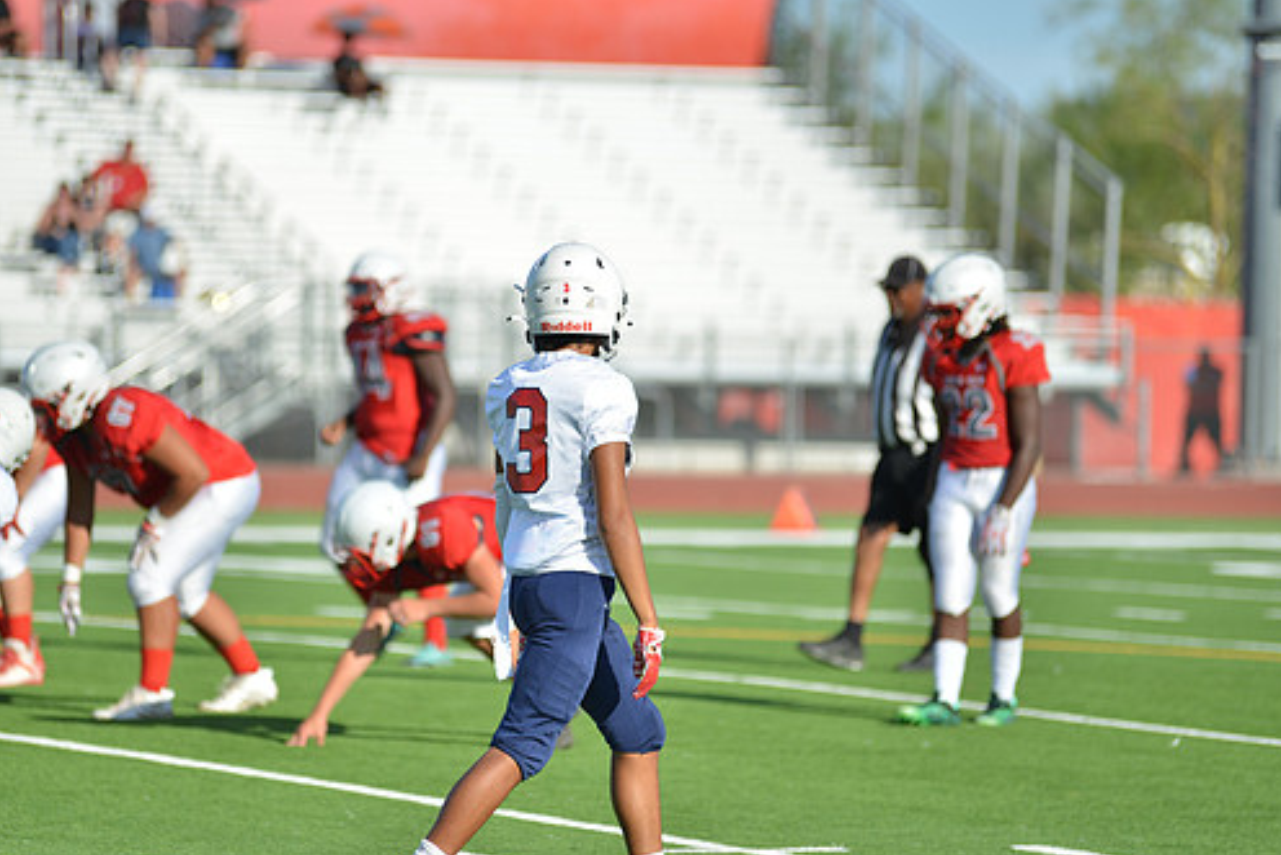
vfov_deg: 5.9
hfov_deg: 8.8
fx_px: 8328
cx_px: 558
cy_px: 453
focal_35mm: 234
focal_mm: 200
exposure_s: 1/1600
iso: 100
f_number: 2.8
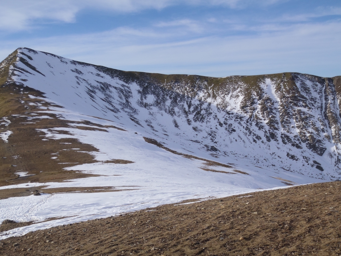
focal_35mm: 42
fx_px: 414
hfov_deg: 44.8
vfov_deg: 34.3
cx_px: 170
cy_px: 128
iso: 80
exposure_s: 1/500
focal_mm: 7.57
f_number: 5
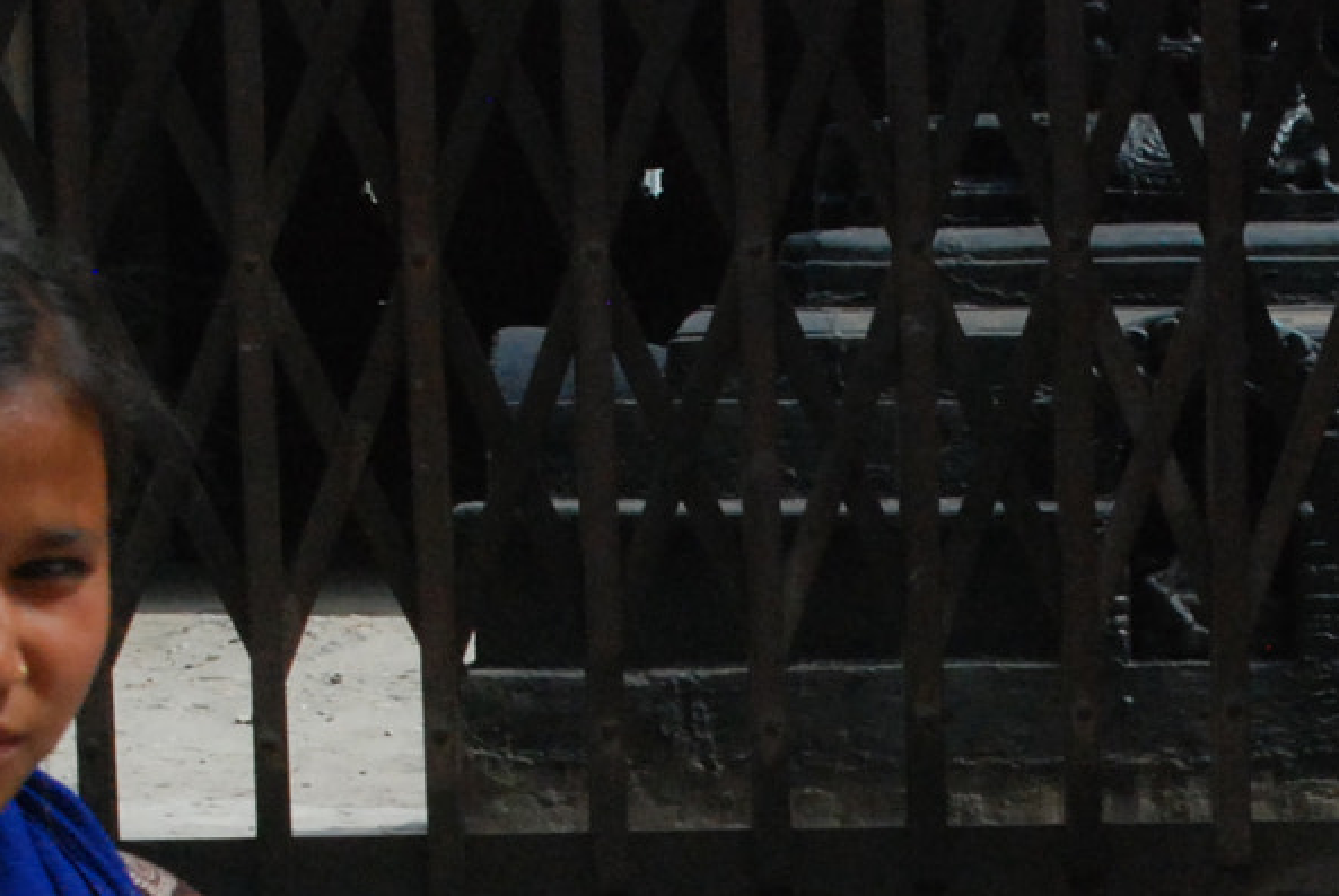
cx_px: 1043
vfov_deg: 9.4
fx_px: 5400
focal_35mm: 145
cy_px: 1021
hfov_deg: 14.1
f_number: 13
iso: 1000
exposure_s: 1/640
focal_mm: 28
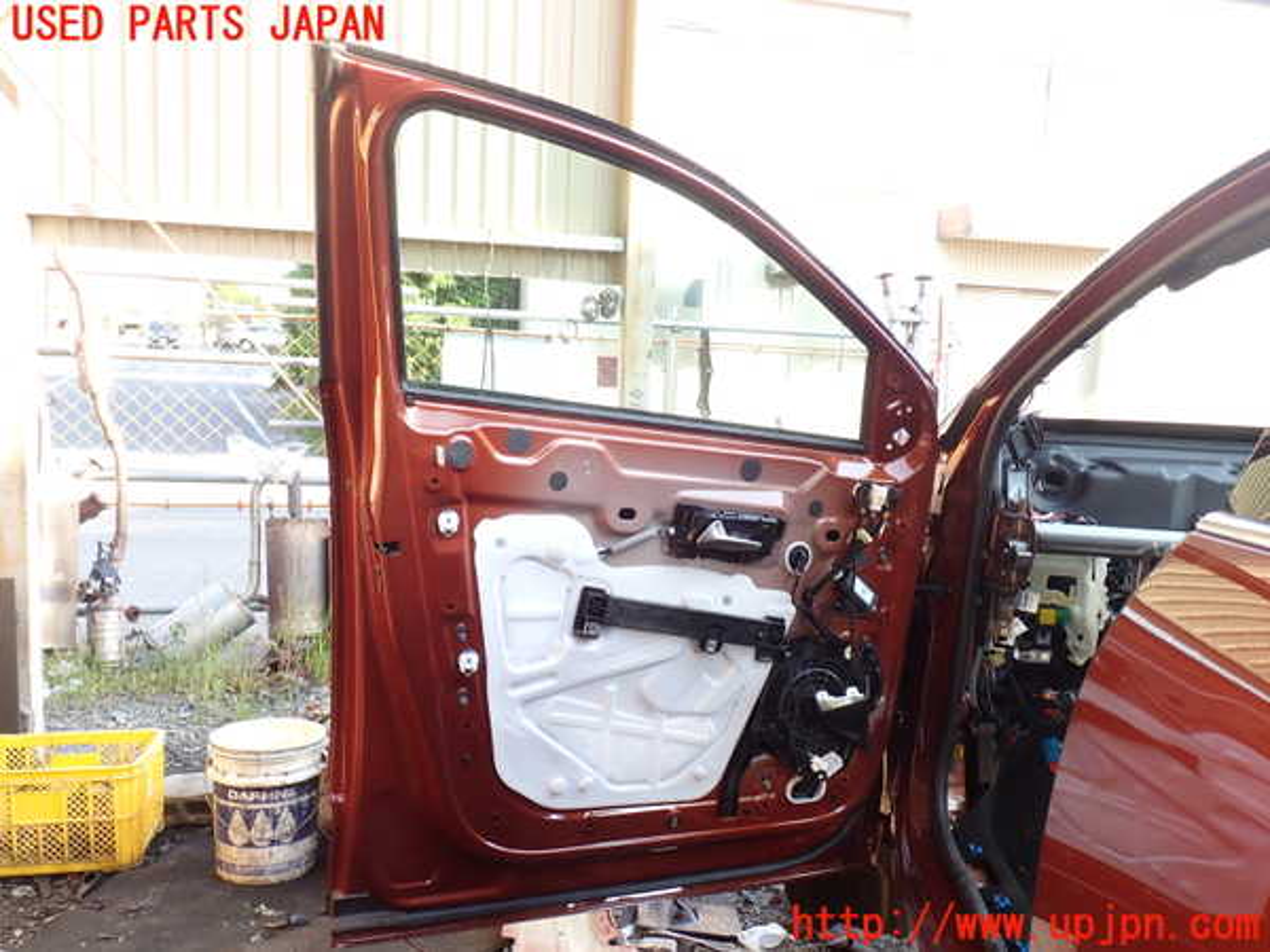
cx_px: 635
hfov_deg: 60.0
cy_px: 476
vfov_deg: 46.8
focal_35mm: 30
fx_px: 1101
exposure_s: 1/60
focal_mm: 5.4
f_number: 3.2
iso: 125
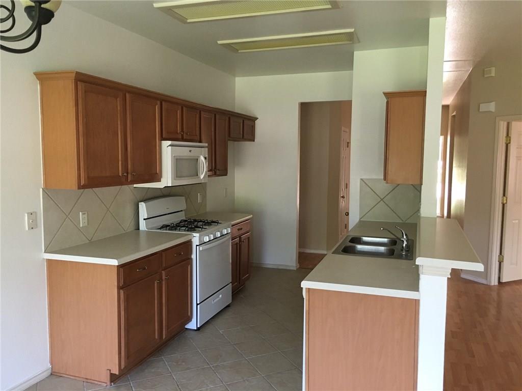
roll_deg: -0.2
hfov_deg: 61.7
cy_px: 196
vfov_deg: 48.2
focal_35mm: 29
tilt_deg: -5.2
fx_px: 437
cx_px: 261
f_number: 2.2
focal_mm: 4.15
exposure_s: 1/30
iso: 125
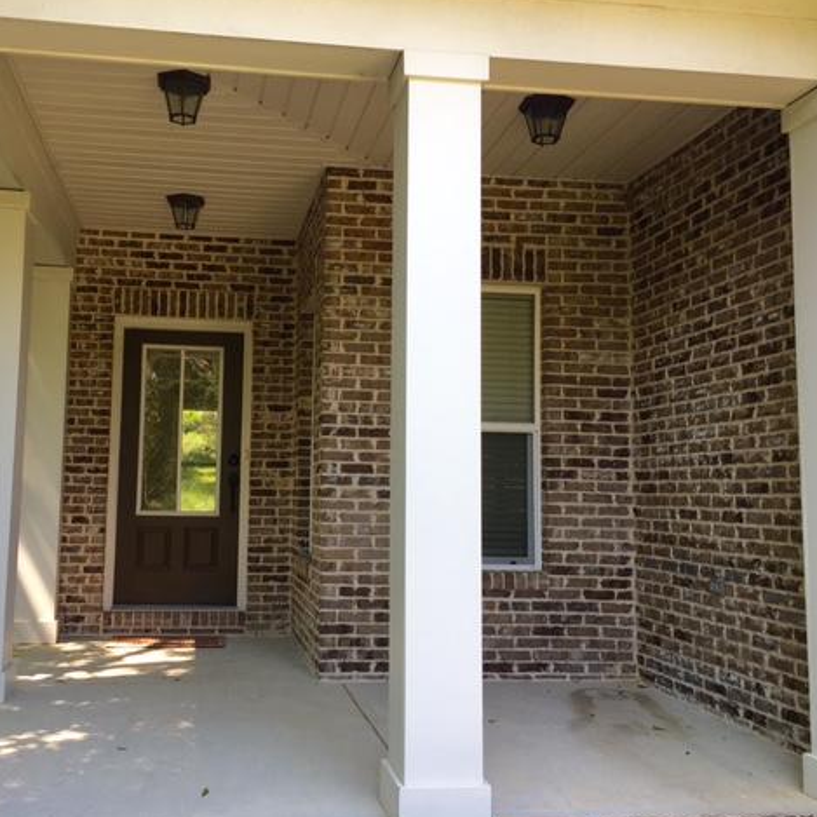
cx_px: 321
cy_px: 408
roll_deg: -1.3
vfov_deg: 47.2
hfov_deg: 46.9
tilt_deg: +6.1
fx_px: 935
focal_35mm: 35
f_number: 2.2
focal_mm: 4.15
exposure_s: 1/155
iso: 25
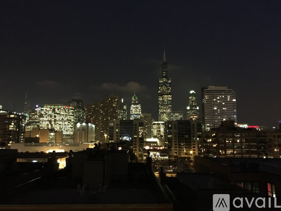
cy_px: 106
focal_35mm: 29
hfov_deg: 61.7
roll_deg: -0.7
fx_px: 235
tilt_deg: +6.8
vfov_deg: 48.2
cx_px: 140
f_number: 2.2
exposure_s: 1/15
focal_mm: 4.15
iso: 800
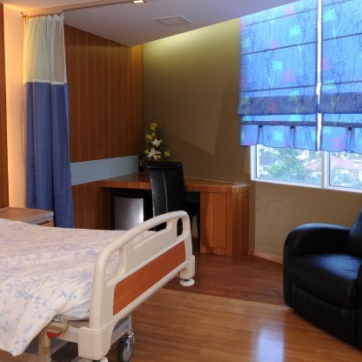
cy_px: 140
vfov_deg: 49.4
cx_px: 207
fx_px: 390
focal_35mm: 33
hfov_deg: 49.6
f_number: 6.3
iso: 800
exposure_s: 1/60
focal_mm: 14
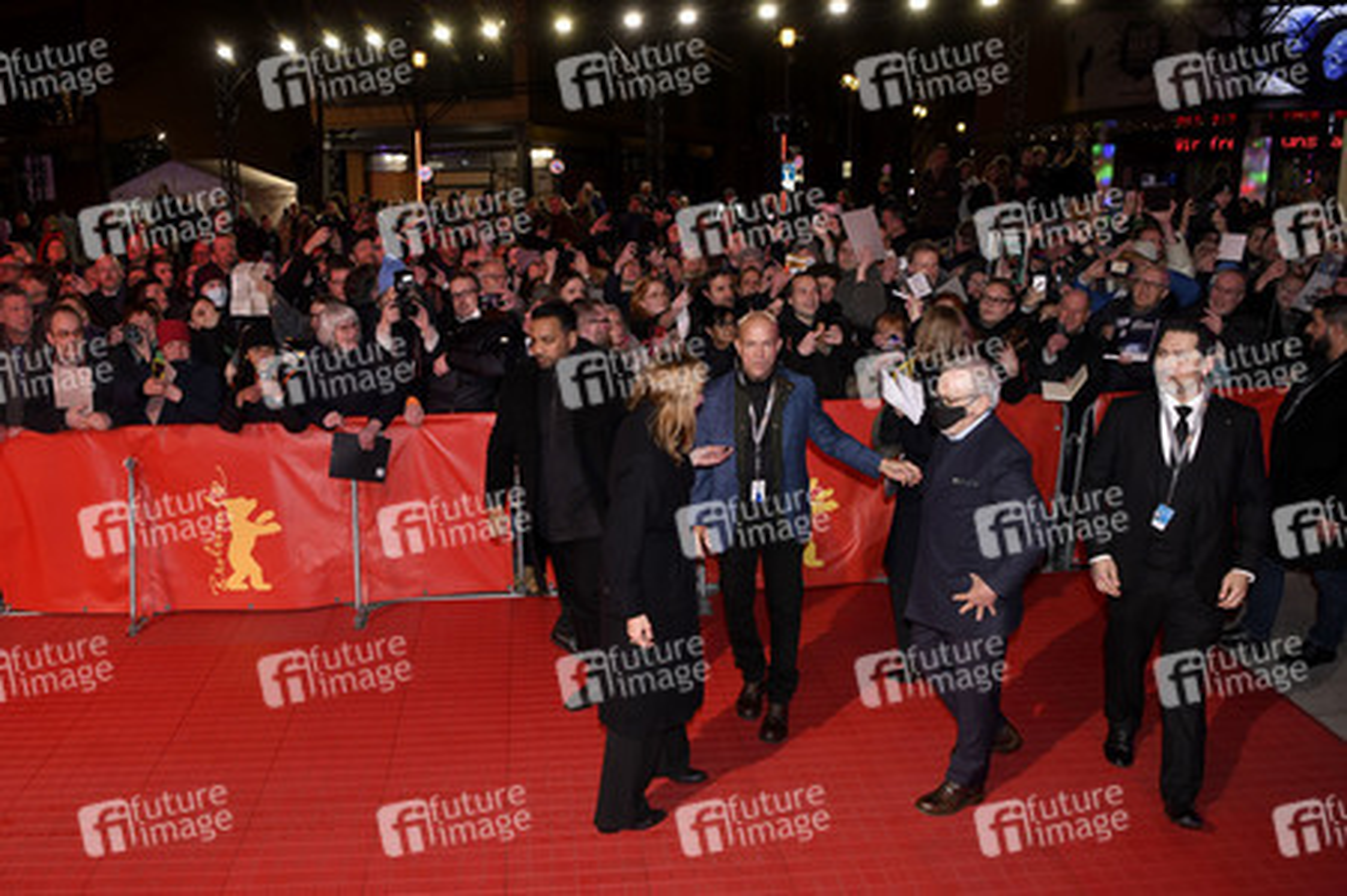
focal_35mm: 24
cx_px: 674
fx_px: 897
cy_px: 448
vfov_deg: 53.1
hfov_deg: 73.8
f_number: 4.5
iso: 800
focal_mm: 24
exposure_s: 1/160
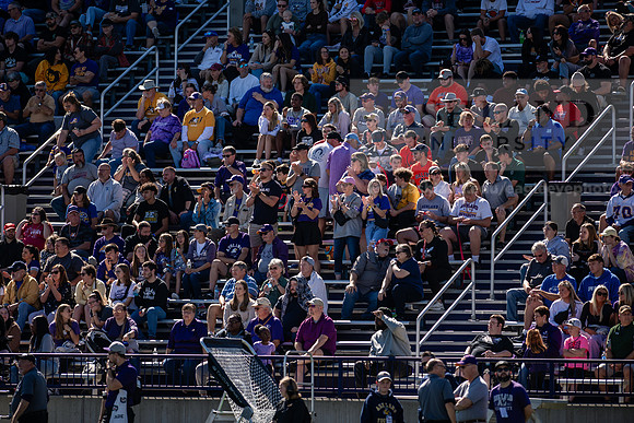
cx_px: 317
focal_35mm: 300
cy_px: 212
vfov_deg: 4.6
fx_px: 5284
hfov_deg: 6.9
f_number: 3.2
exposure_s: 1/1250
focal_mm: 300
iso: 160
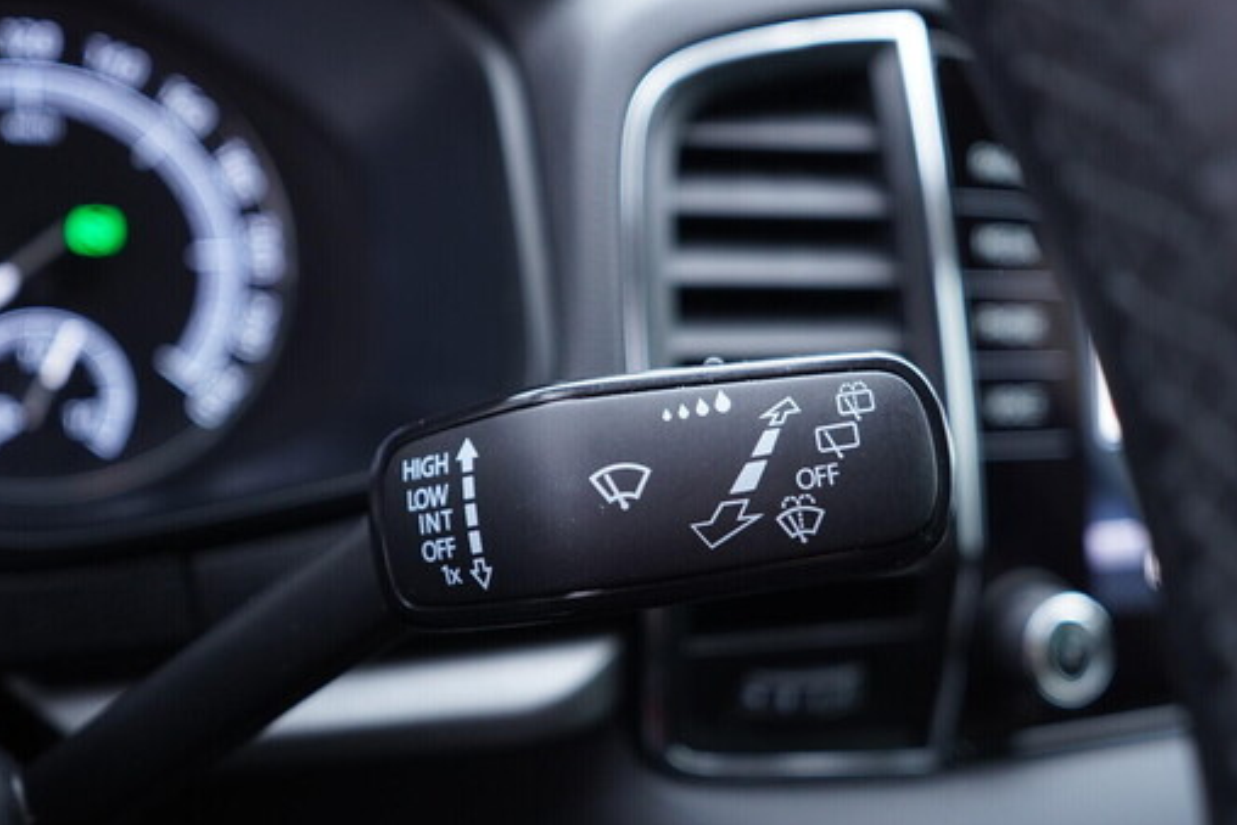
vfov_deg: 34.2
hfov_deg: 49.5
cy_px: 437
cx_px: 640
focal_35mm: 39
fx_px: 1340
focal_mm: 24
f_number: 2.8
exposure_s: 1/40
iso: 400
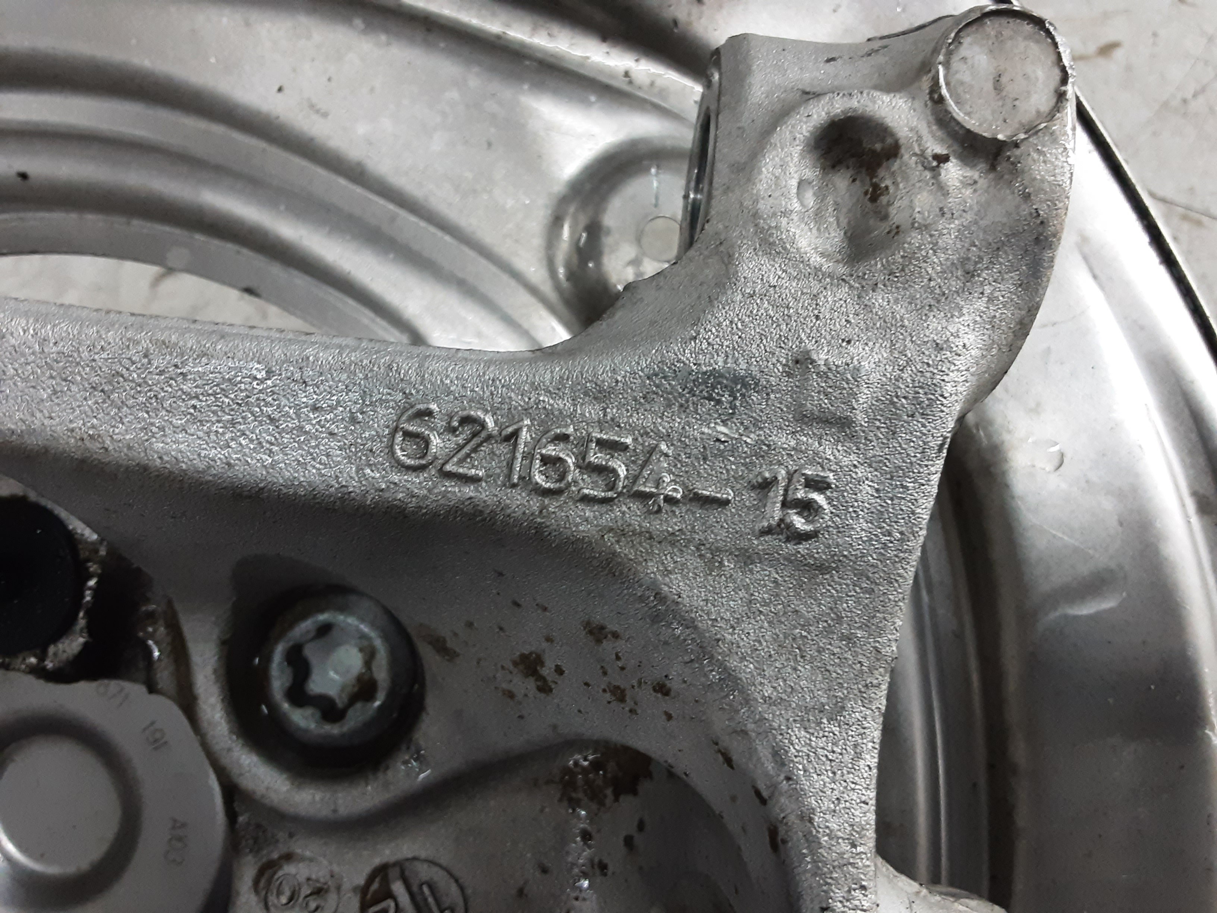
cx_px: 608
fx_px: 949
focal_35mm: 27
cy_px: 456
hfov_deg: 65.3
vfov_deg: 51.4
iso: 200
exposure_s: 1/50
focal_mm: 2.91
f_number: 1.9
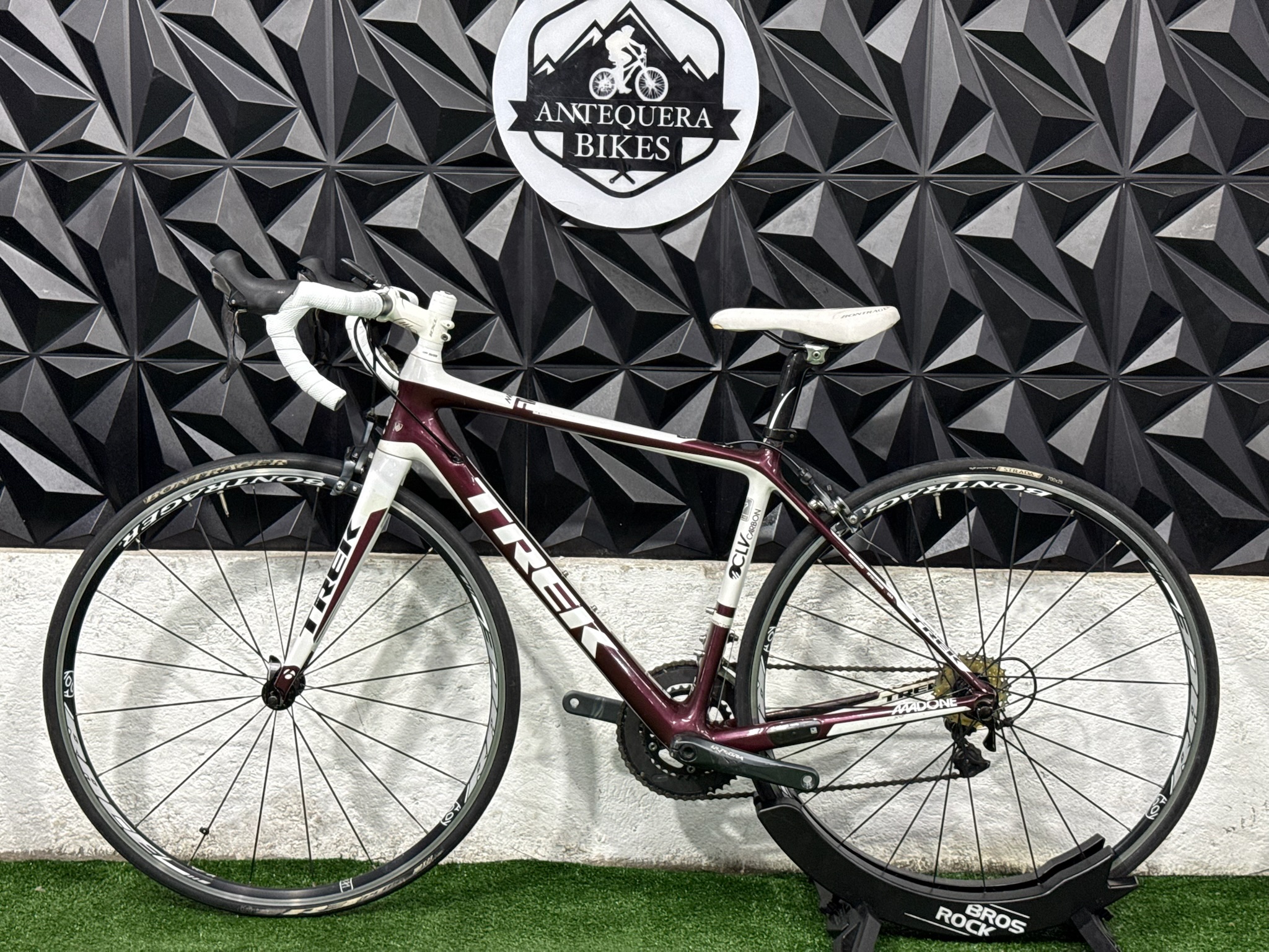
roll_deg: -1.6
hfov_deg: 39.7
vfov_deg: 30.3
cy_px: 476
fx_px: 1760
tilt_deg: -7.7
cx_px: 634
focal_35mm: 48
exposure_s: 1/60
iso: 160
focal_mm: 6.76
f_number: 1.78
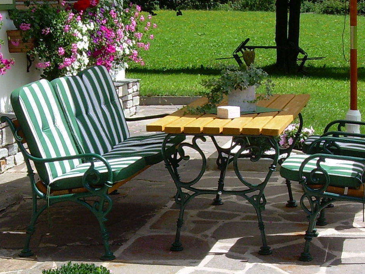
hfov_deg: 21.1
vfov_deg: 15.9
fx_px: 981
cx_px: 148
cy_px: 152
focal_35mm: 93
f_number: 4.6
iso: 50
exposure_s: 1/297
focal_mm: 6.3
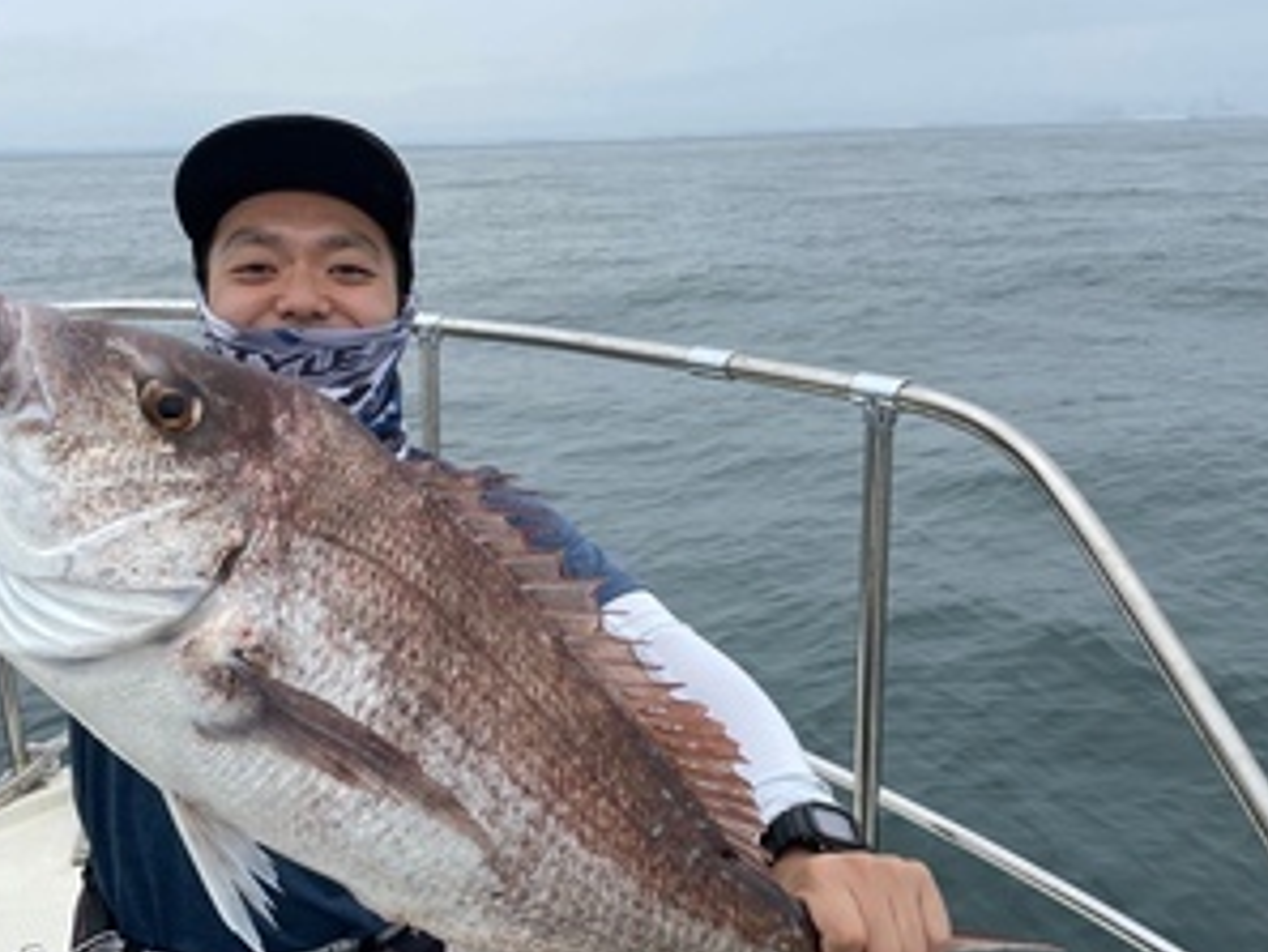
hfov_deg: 51.9
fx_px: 1283
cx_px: 453
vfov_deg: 40.7
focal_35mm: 35
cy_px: 534
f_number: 1.6
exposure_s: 1/3861
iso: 32
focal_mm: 4.2
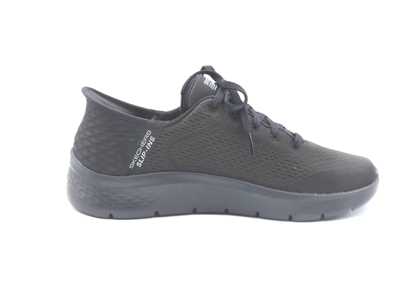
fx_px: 604
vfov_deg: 28.0
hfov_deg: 36.8
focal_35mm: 52
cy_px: 150
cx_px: 201
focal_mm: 5.3
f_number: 4
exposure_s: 1/100
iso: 100
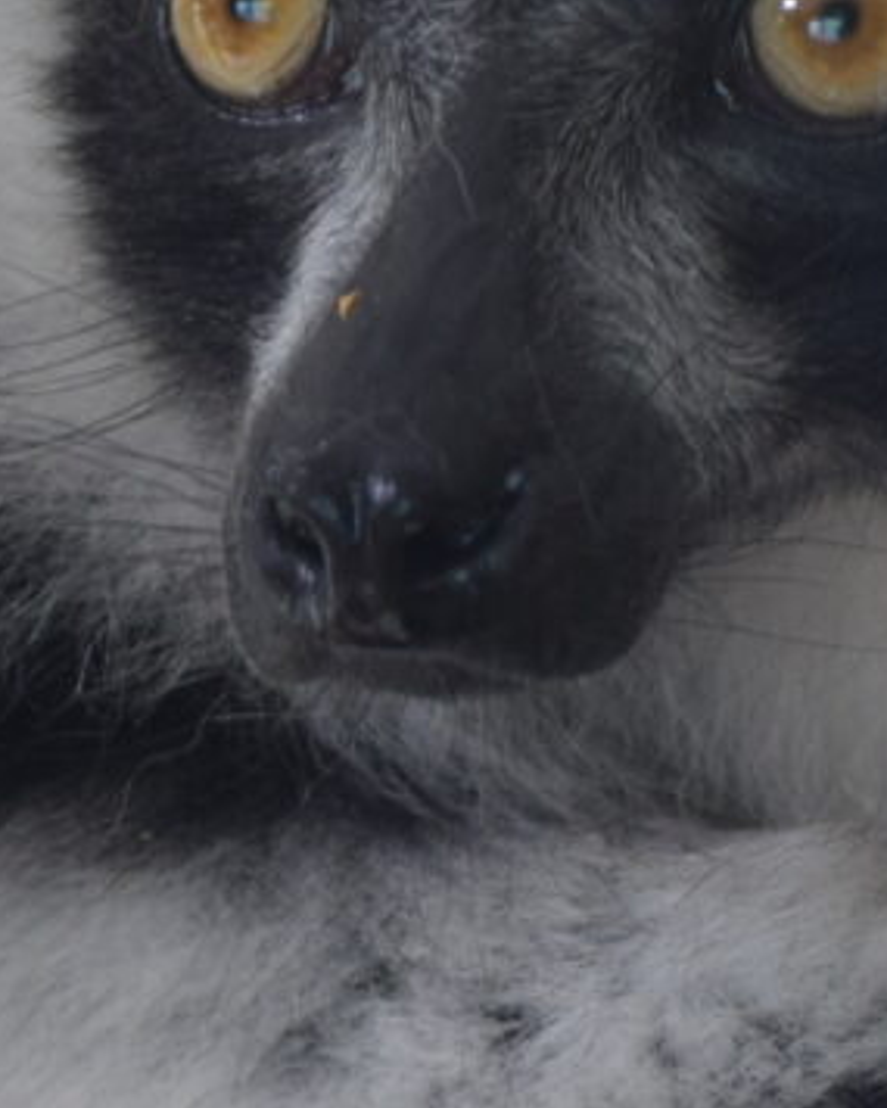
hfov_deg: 2.8
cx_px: 579
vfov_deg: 3.5
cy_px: 254
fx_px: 18040
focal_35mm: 550
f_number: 4.2
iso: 160
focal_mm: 68
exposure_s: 1/25
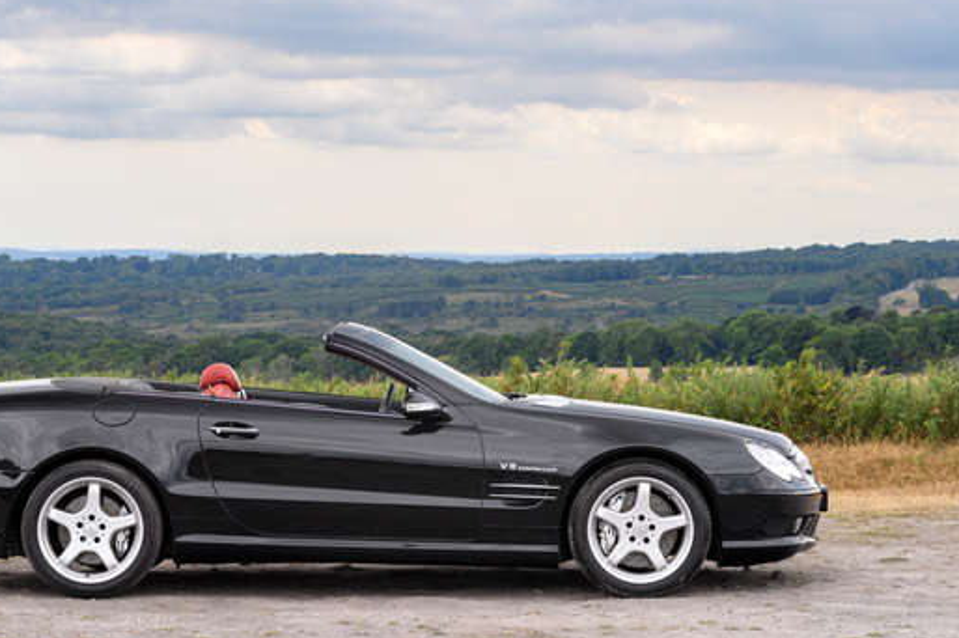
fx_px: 3434
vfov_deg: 10.6
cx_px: 358
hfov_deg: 15.9
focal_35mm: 129
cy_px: 288
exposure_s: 1/50
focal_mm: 102
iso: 160
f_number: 9
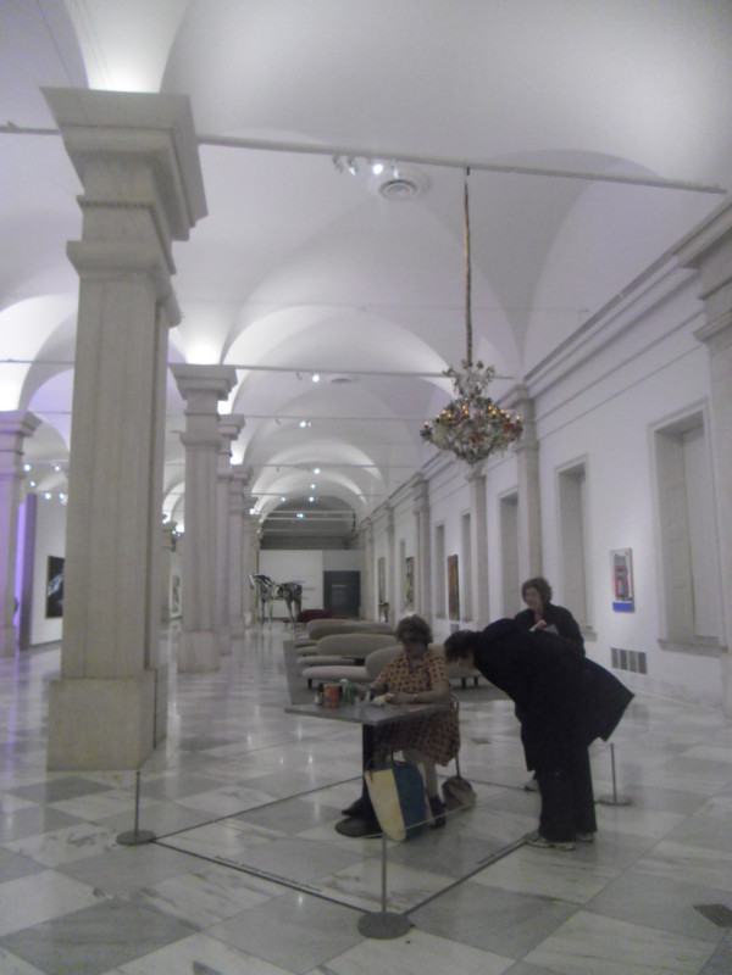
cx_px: 366
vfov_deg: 65.3
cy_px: 488
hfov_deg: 51.4
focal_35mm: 27
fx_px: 761
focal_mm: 4.9
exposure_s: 1/40
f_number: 3.2
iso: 800
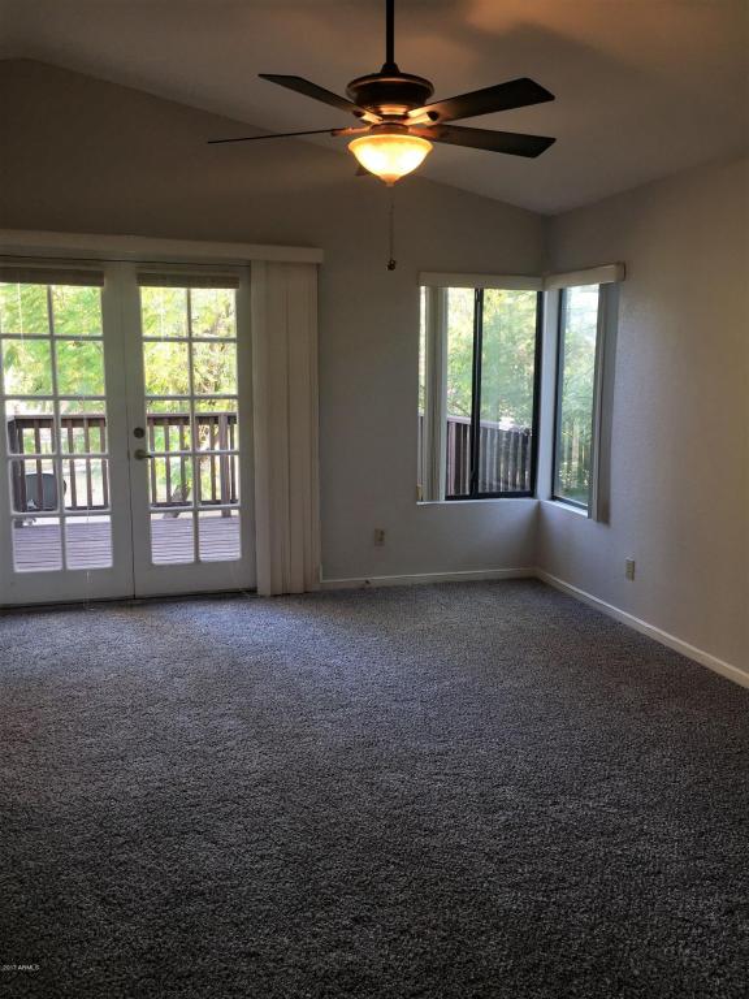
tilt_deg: -8.4
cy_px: 500
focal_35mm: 29
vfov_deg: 61.7
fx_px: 837
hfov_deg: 48.2
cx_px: 374
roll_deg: -0.4
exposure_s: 1/43
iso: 32
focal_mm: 4.15
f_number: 2.2
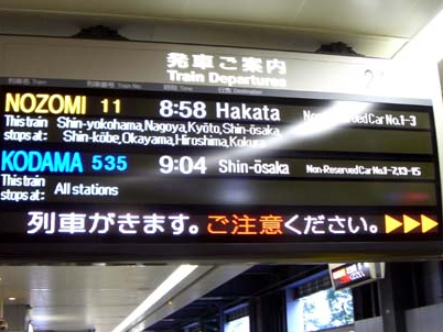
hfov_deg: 36.8
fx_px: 666
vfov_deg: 28.0
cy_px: 147
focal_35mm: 52
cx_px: 246
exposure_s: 1/20
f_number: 2.7
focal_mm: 6.2
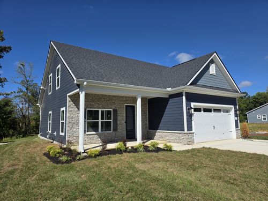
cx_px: 134
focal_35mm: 23
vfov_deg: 58.9
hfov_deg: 73.9
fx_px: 178
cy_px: 100
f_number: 1.7
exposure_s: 1/7944
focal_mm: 6.3
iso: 80
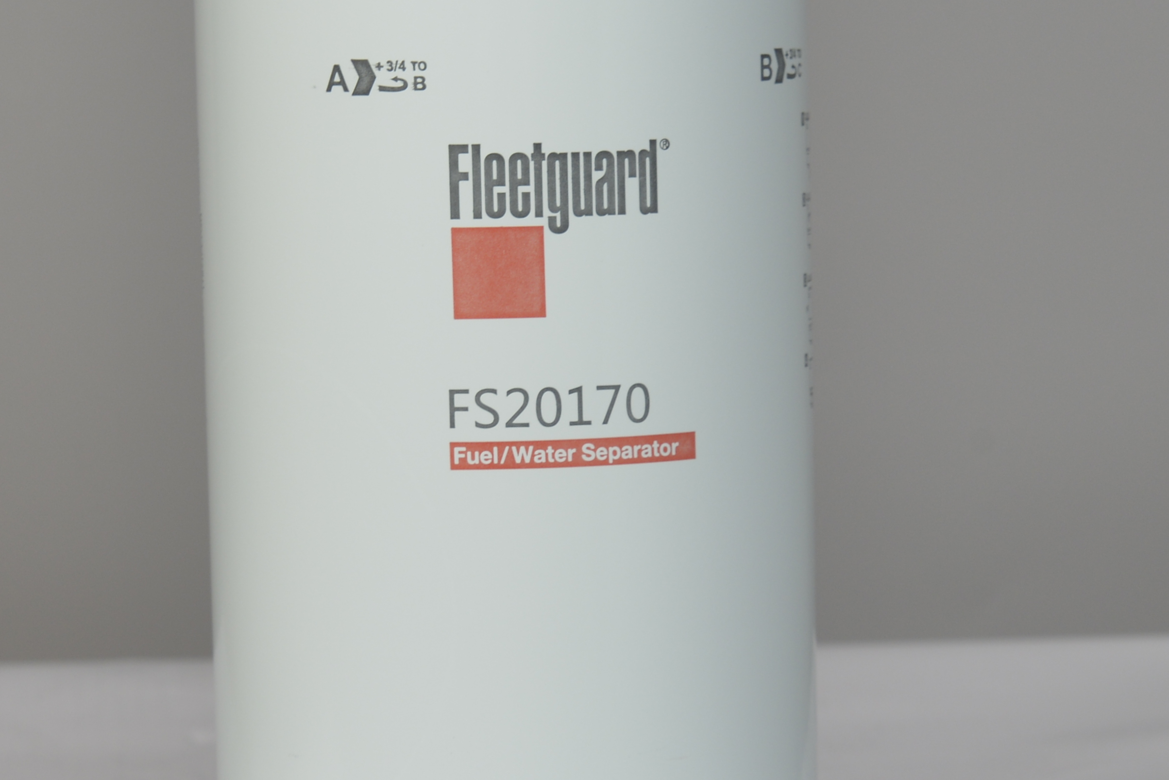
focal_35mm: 159
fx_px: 5164
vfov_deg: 8.6
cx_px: 705
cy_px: 693
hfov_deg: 12.9
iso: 250
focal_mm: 52
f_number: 10
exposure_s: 1/30
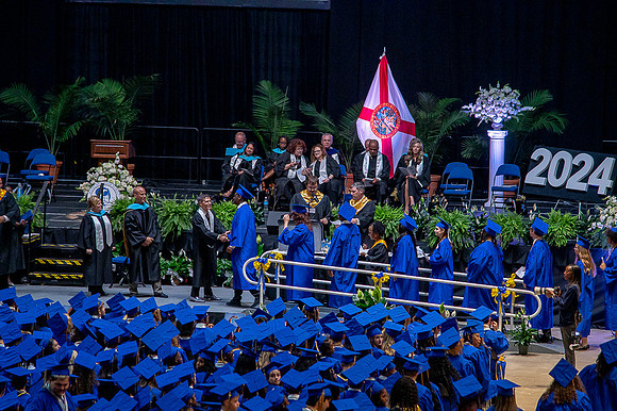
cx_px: 308
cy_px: 206
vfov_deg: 6.2
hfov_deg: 9.4
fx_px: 3768
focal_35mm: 220
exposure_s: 1/200
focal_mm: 220
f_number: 5.3
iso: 1600
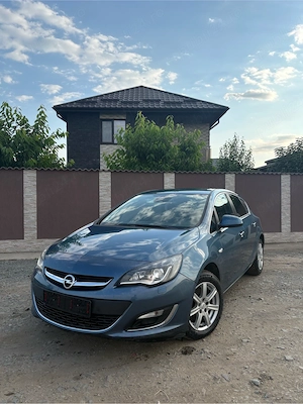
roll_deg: -0.7
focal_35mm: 26
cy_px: 202
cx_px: 152
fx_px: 303
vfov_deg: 67.3
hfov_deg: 53.1
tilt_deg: +0.1
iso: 50
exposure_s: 1/2364
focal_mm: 5.96
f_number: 1.6
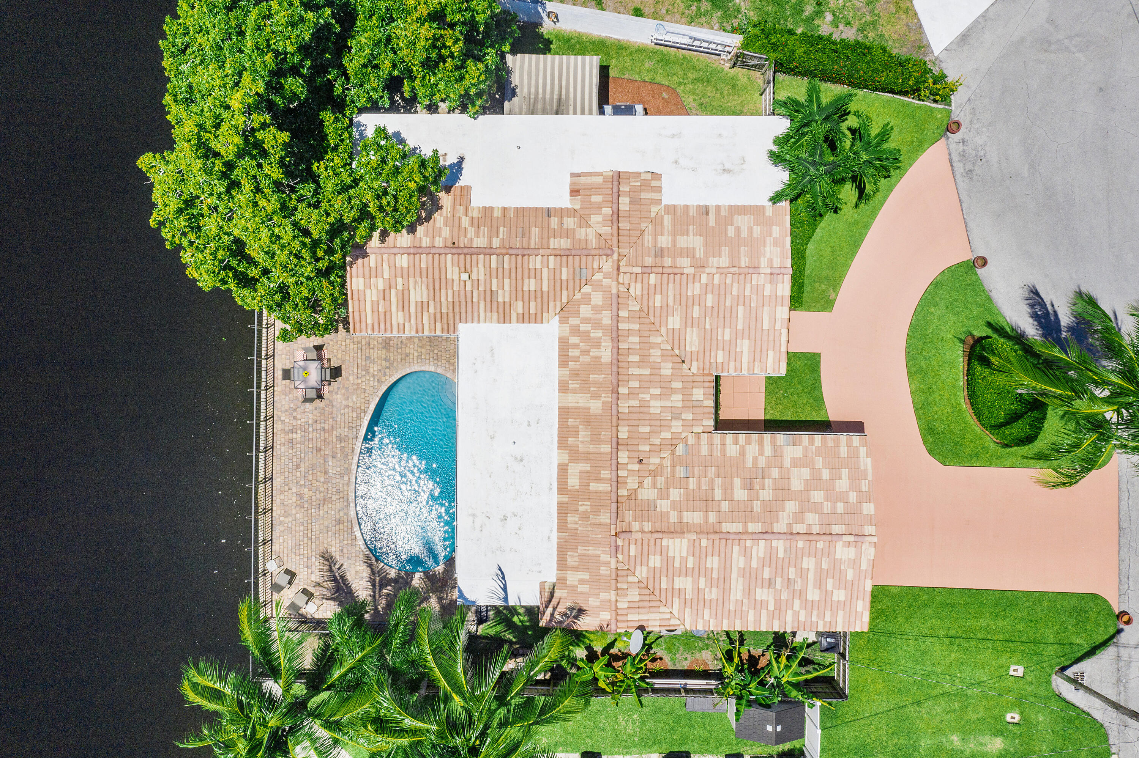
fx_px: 886
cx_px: 570
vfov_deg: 46.4
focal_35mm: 28
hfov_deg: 65.5
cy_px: 379
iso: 100
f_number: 8
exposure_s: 1/1250
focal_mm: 10.26
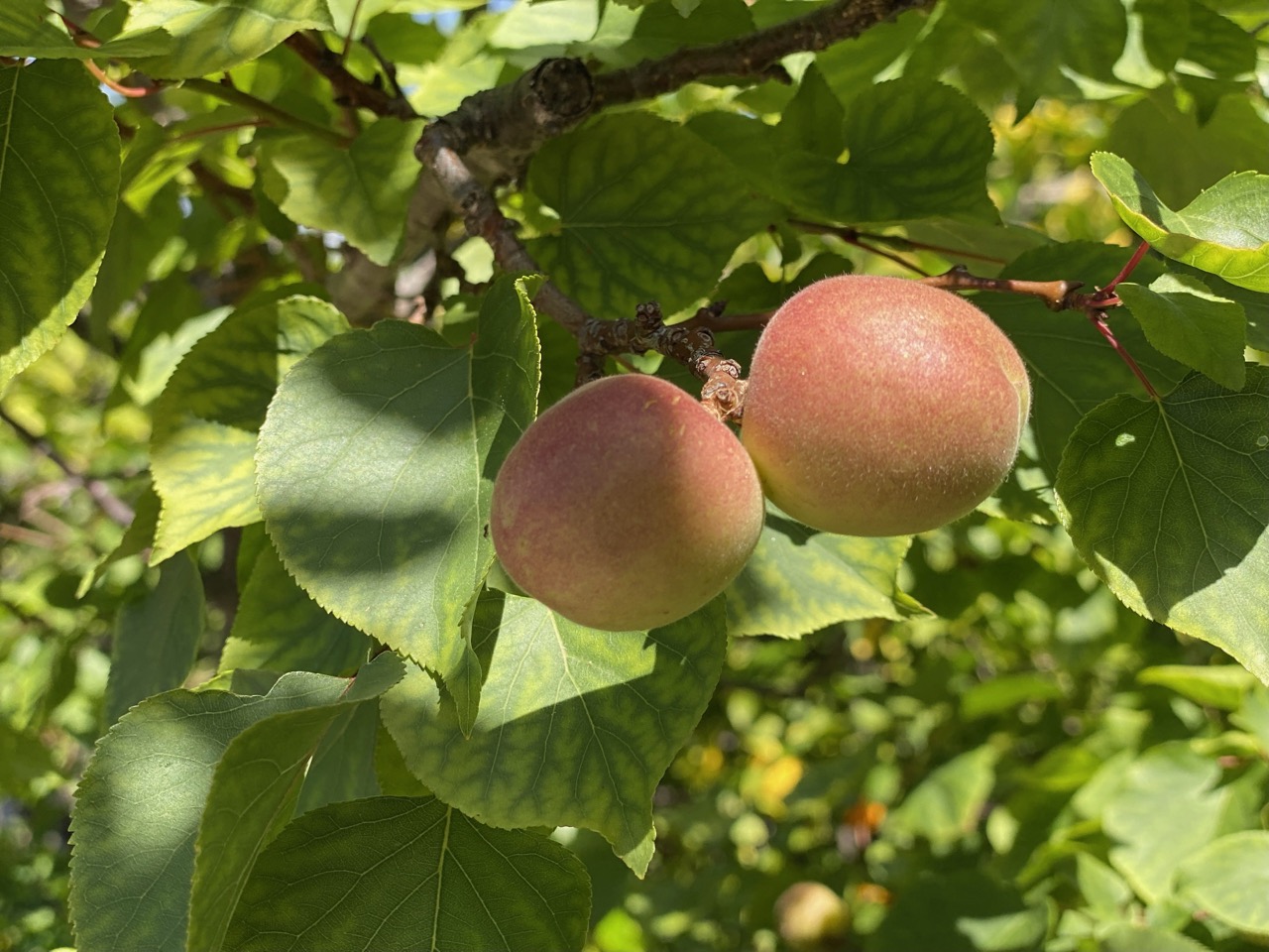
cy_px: 476
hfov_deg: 36.8
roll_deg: -0.3
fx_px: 1906
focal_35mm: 52
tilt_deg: -5.4
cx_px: 634
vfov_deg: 28.0
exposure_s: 1/516
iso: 20
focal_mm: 6
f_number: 2
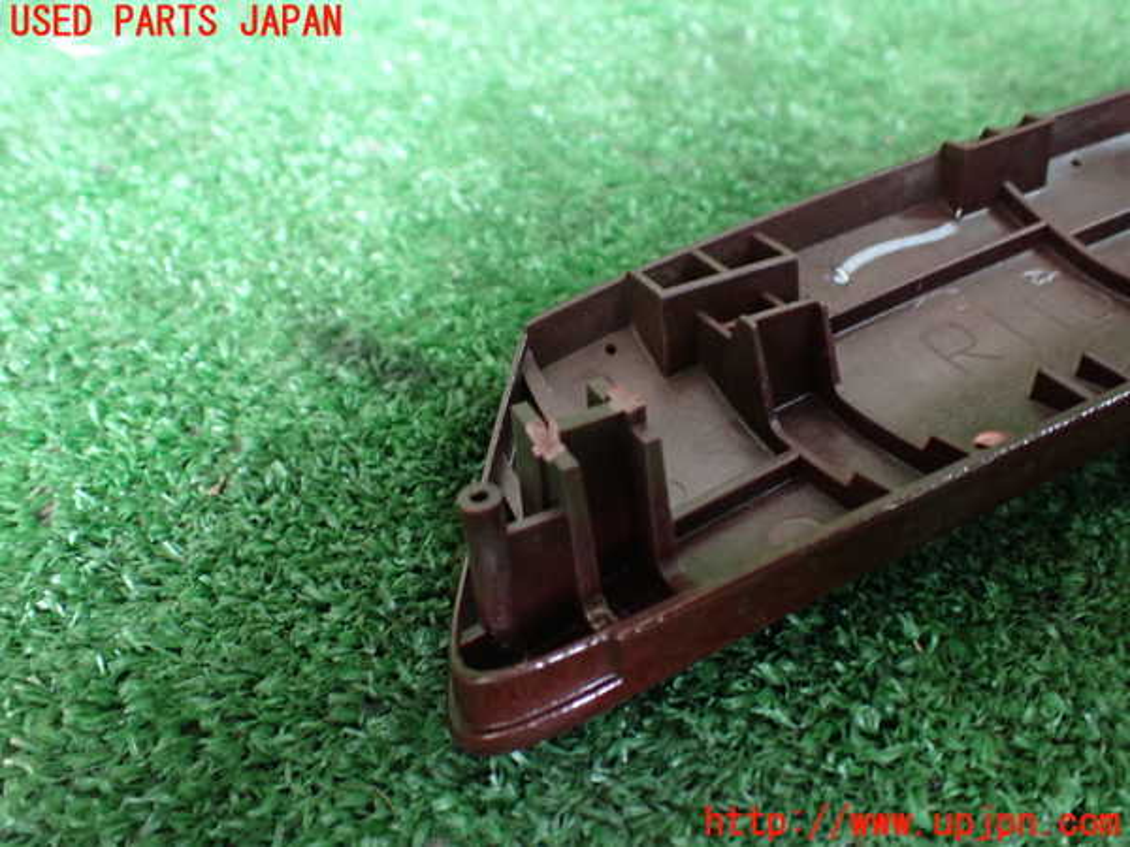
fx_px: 979
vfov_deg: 46.8
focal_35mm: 30
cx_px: 565
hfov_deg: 60.0
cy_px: 424
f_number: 2.3
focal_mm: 5.4
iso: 800
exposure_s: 1/40
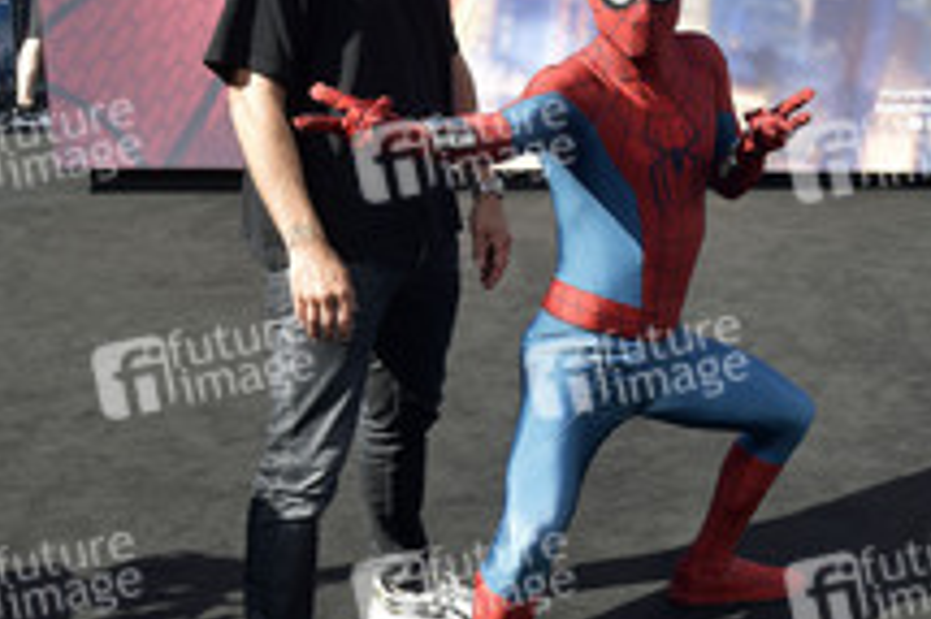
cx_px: 522
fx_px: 1680
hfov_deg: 30.9
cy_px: 260
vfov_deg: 20.9
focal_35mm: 65
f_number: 7.1
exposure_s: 1/200
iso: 100
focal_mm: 31
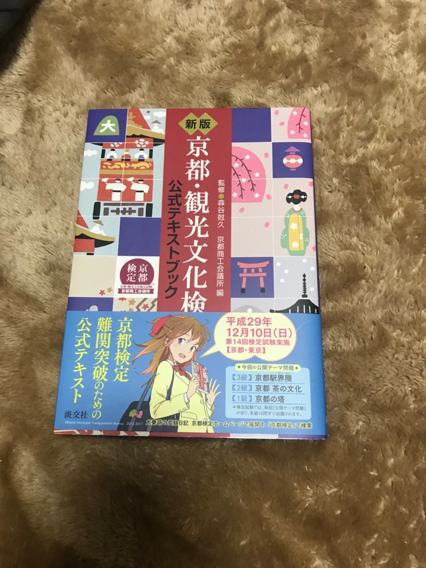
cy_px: 284
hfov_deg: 49.7
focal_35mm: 28
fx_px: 459
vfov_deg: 63.4
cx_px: 213
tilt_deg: -72.9
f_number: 1.8
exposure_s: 1/21
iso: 40
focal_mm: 3.99
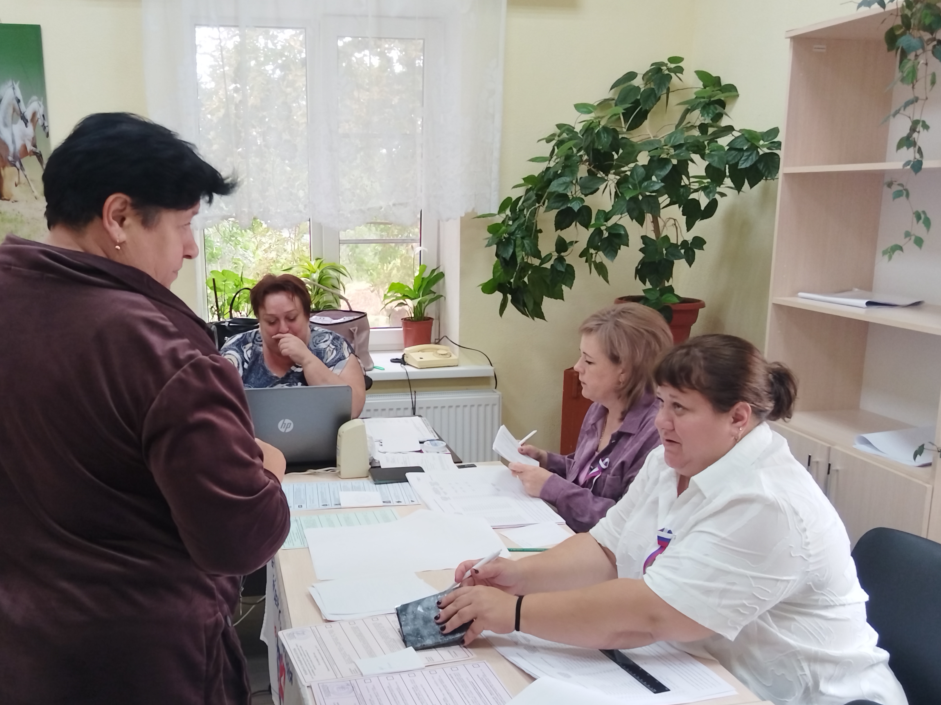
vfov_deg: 42.8
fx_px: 897
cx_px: 403
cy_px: 403
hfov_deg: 55.1
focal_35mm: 33
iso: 913
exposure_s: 1/100
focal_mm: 4.95
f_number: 1.9
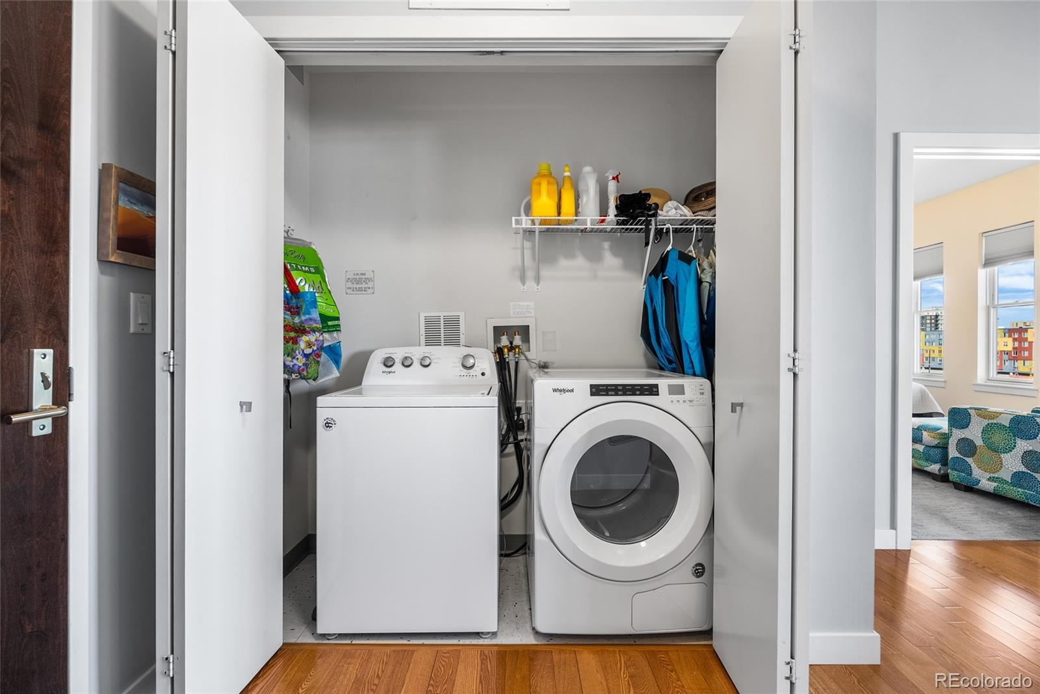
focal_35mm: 16
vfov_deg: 73.8
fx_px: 462
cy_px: 347
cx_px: 520
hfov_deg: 96.7
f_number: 8
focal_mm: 16
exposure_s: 1/60
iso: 200
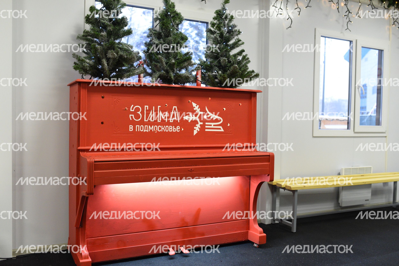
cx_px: 200
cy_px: 133
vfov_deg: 37.9
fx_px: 388
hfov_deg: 54.4
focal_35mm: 35
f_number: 3.5
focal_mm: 35
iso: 3200
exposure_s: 1/320
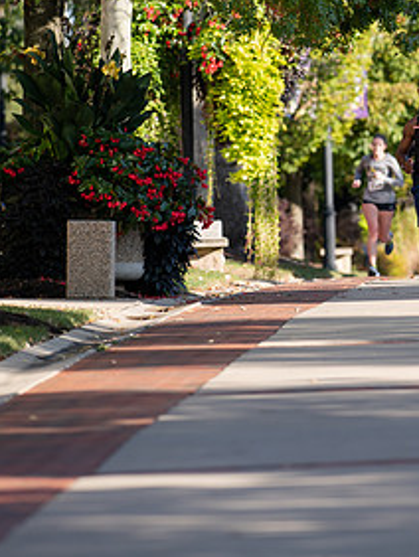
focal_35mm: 593
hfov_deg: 2.5
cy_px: 191
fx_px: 9556
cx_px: 441
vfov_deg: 3.3
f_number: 4.5
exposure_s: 1/640
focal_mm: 300
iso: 200
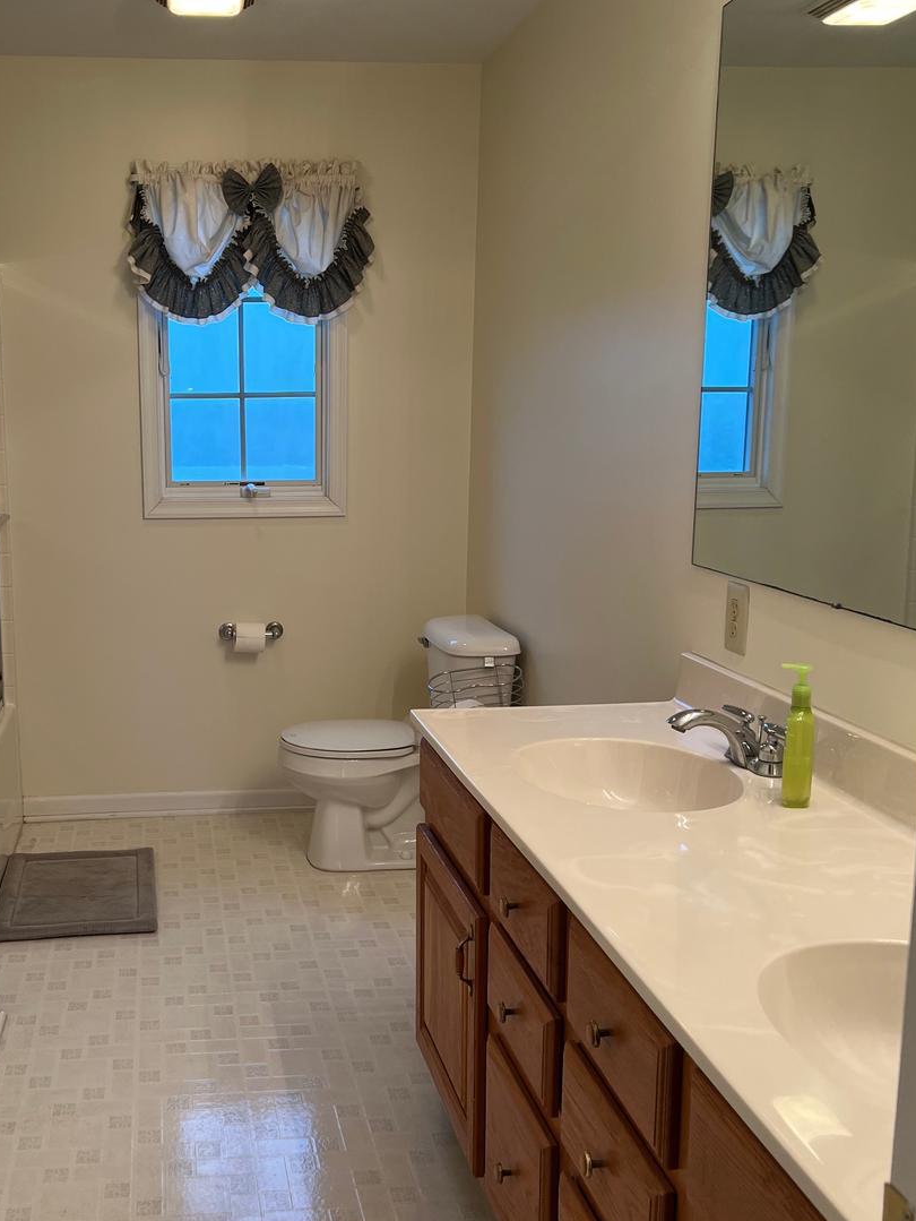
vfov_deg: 50.1
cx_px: 276
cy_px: 633
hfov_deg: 38.1
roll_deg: +2.6
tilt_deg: -9.3
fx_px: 1305
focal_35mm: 37
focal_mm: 5.7
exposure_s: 1/120
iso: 80
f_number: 1.5
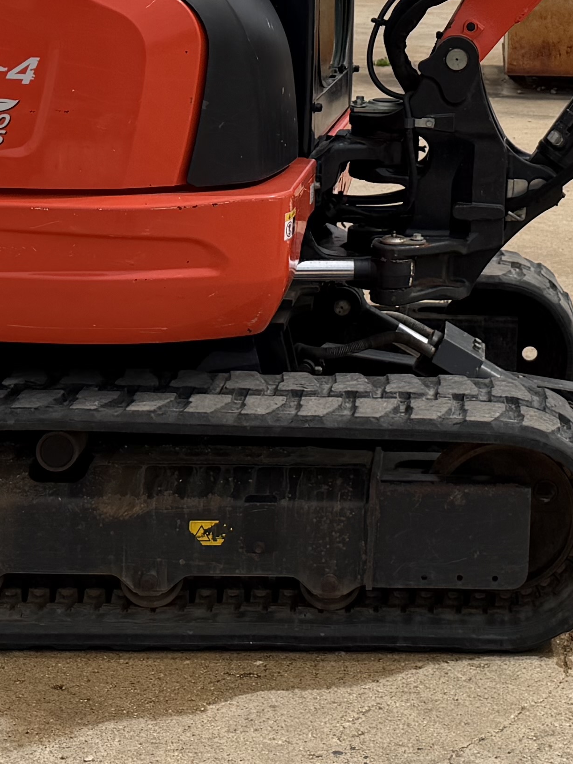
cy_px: -42
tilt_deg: -3.2
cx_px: 587
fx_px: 1854
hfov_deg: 17.1
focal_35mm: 84
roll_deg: +0.3
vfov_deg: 22.2
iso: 80
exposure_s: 1/6711
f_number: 1.78
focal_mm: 6.76
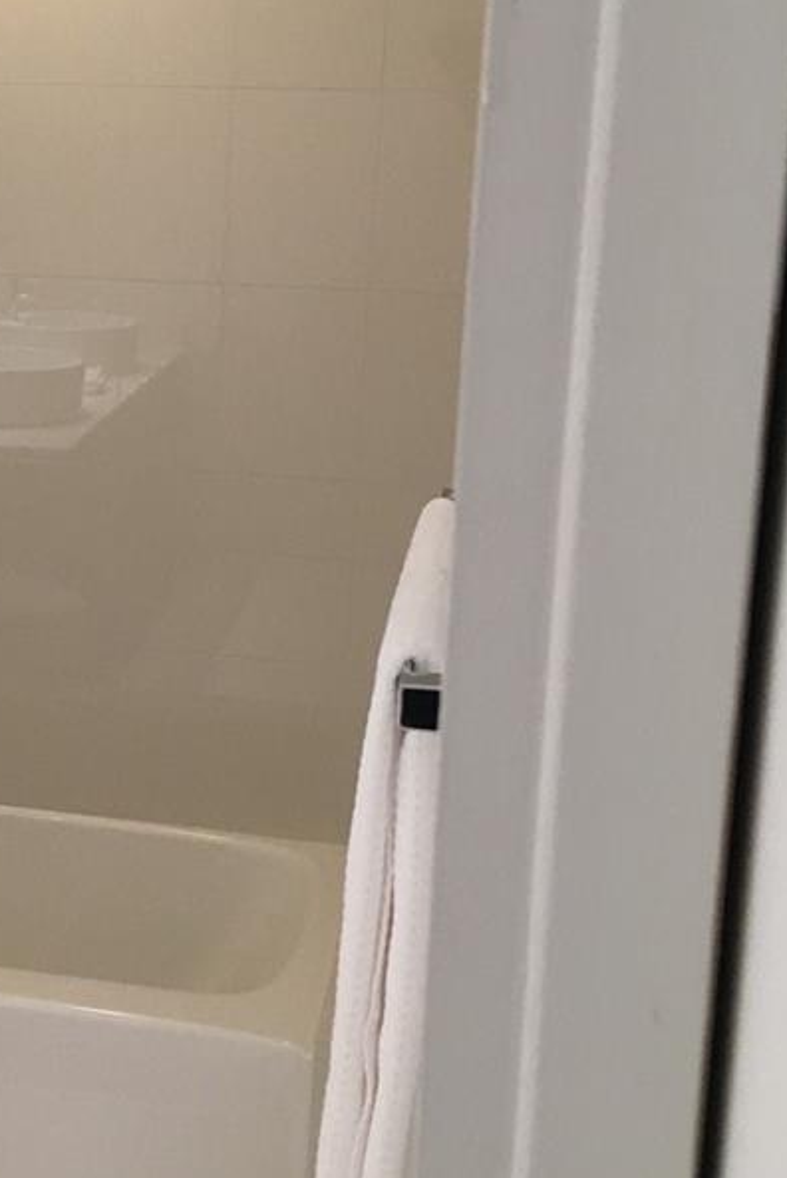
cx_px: -89
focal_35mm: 61
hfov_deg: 21.1
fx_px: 1998
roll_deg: -0.1
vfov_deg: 32.8
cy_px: 485
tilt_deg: -10.9
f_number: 2.2
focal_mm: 4.15
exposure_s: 1/30
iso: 100
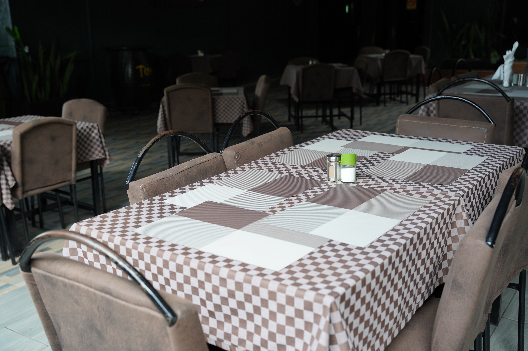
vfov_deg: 33.6
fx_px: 582
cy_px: 176
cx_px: 264
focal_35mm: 40
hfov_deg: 48.8
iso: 1000
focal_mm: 39.7
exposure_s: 1/160
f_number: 4
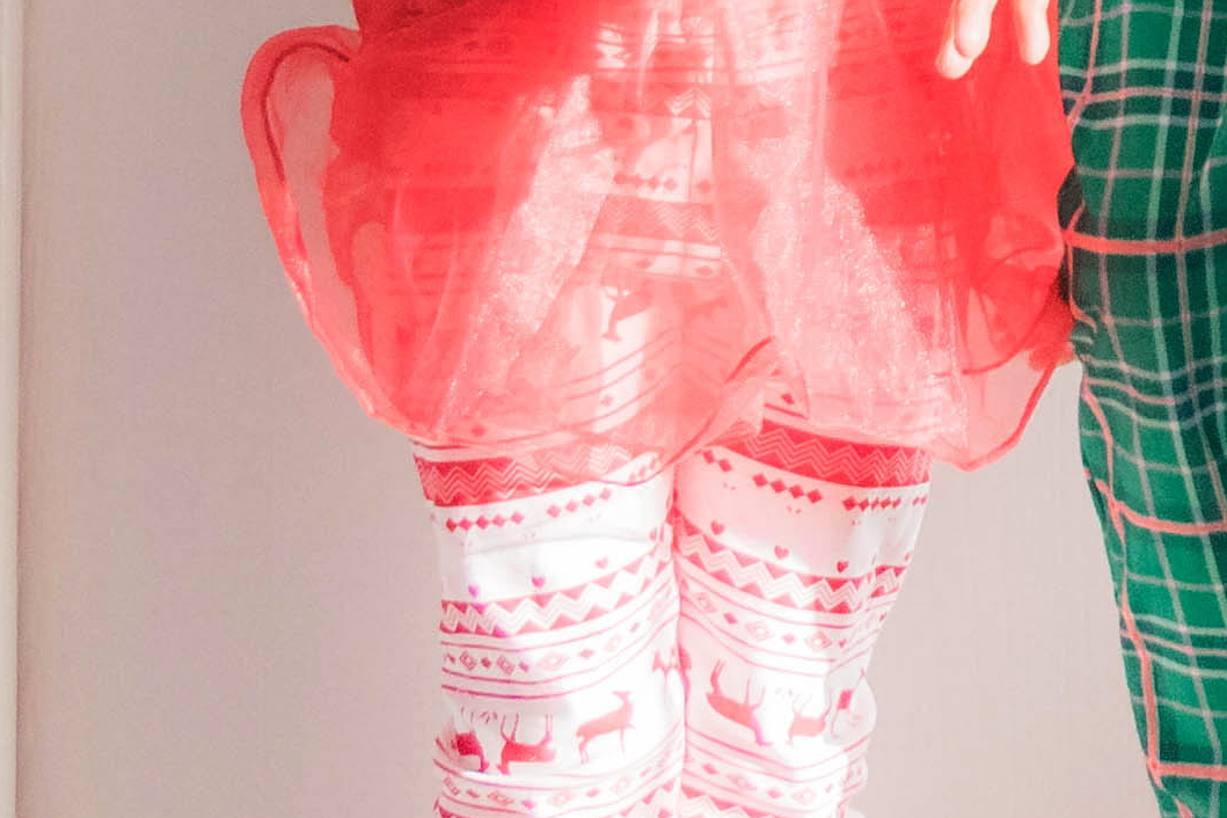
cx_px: 2033
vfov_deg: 7.0
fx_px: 6640
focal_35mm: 195
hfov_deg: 10.1
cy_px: -287
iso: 800
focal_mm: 23
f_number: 3.8
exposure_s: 1/640
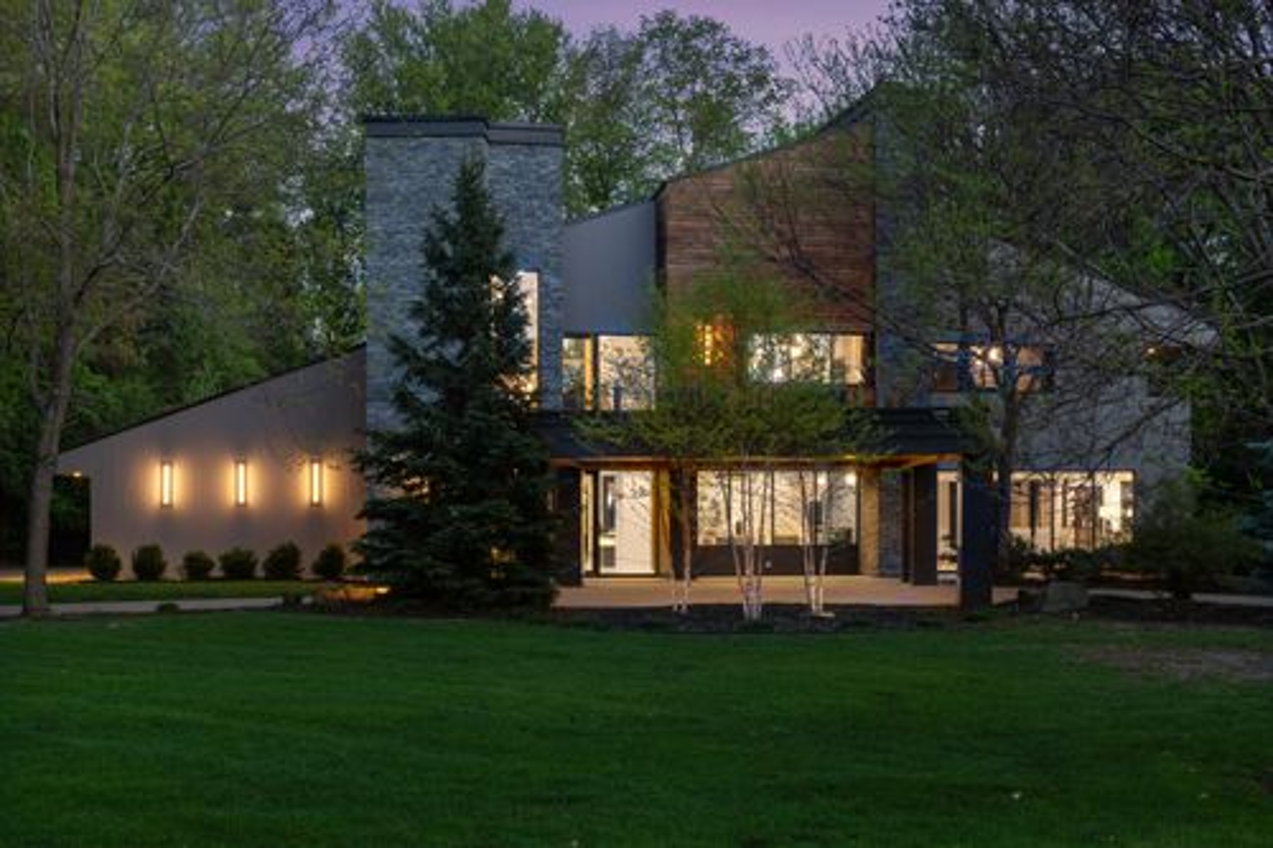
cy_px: 424
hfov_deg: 43.6
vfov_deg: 29.8
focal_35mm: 45
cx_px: 636
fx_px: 1591
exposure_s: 1.6
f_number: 22
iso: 1000
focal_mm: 45
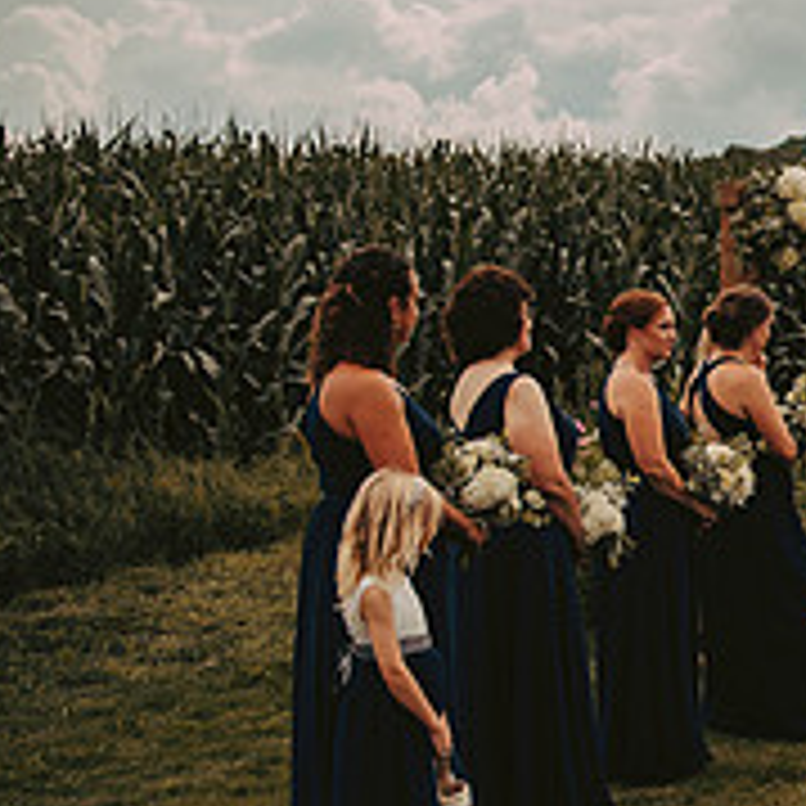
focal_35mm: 77
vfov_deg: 22.5
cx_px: 1279
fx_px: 2028
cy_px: 385
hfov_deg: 19.1
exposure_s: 1/4000
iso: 320
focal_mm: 28
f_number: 2.8
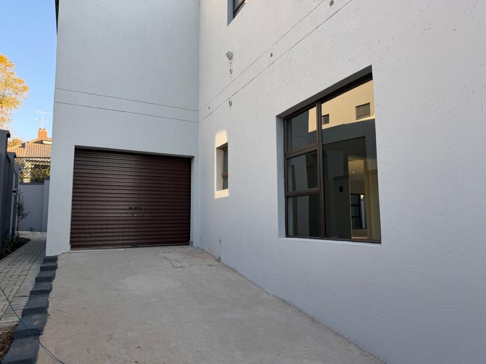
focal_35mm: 24
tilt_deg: +7.6
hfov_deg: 71.6
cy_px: 182
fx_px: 337
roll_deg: -1.5
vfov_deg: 56.8
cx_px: 243
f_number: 1.78
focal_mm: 6.76
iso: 100
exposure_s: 1/671
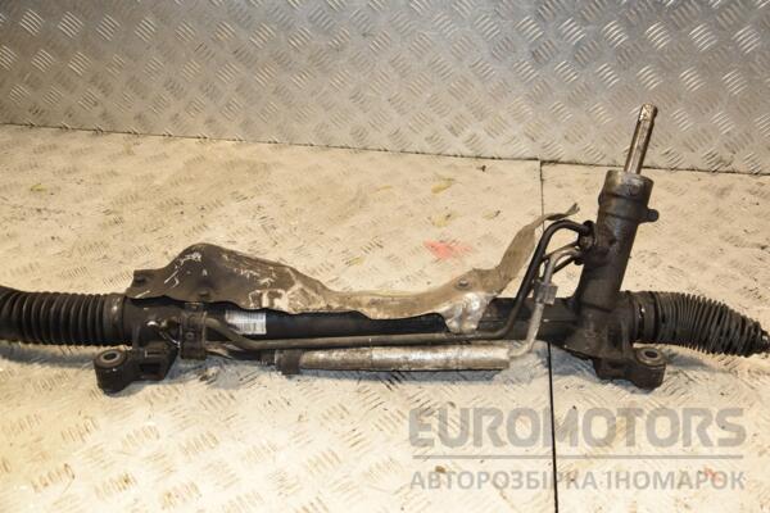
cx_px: 385
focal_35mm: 38
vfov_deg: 35.5
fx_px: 802
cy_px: 256
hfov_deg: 51.3
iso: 800
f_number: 5
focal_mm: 25
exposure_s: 1/200
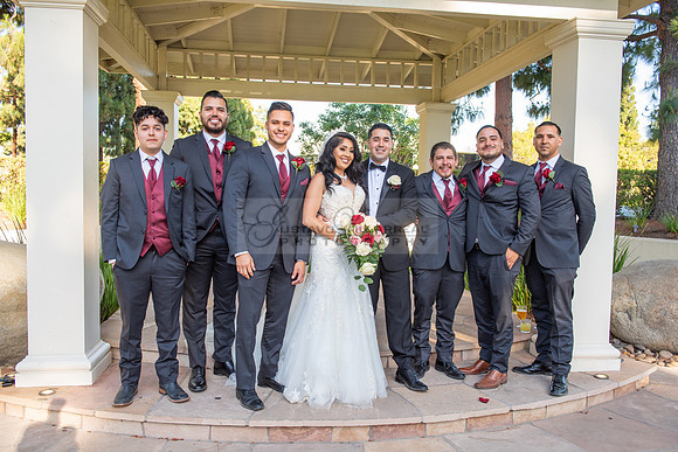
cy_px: 226
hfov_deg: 60.3
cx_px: 339
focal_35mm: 31
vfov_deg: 42.3
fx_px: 584
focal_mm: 31
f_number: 5.6
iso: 200
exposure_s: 1/160
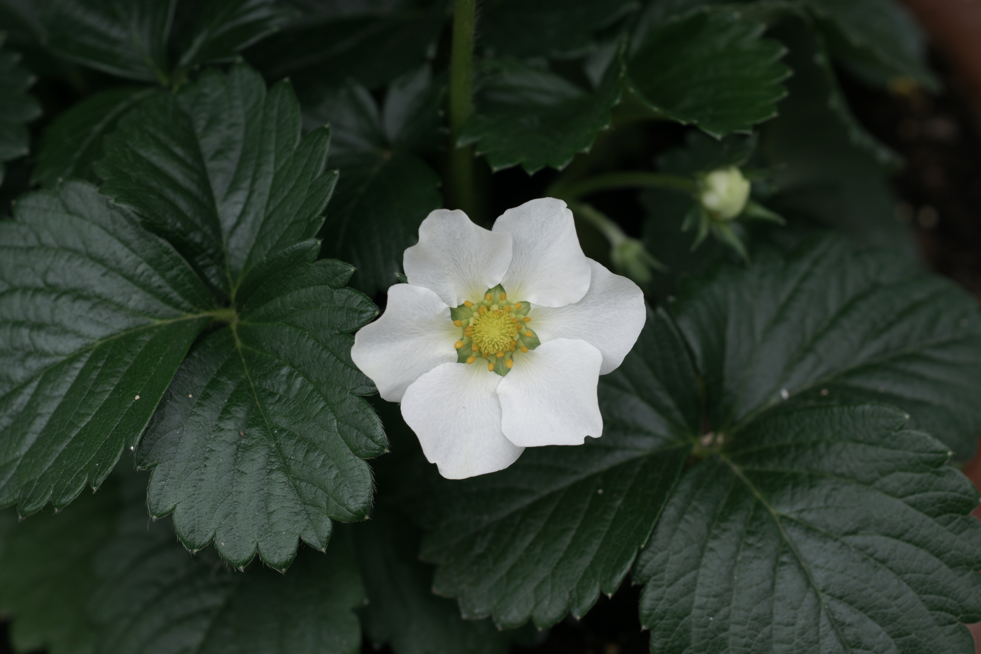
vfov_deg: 18.2
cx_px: 490
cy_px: 327
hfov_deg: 27.0
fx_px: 2044
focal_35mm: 75
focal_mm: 50
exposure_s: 1/125
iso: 100
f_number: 5
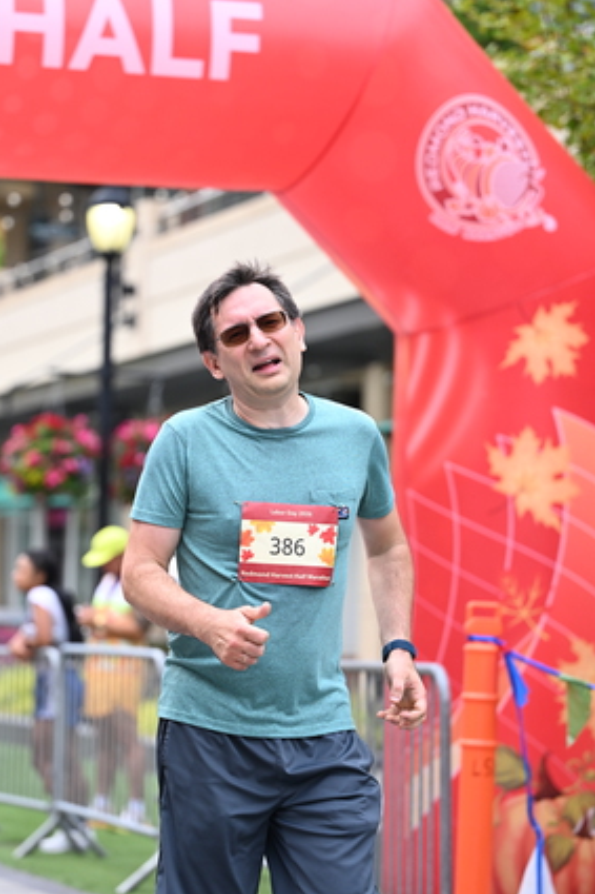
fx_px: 3052
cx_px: 211
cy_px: 435
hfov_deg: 11.1
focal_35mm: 123
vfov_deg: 16.7
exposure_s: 1/2000
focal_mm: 95
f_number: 2.8
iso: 640
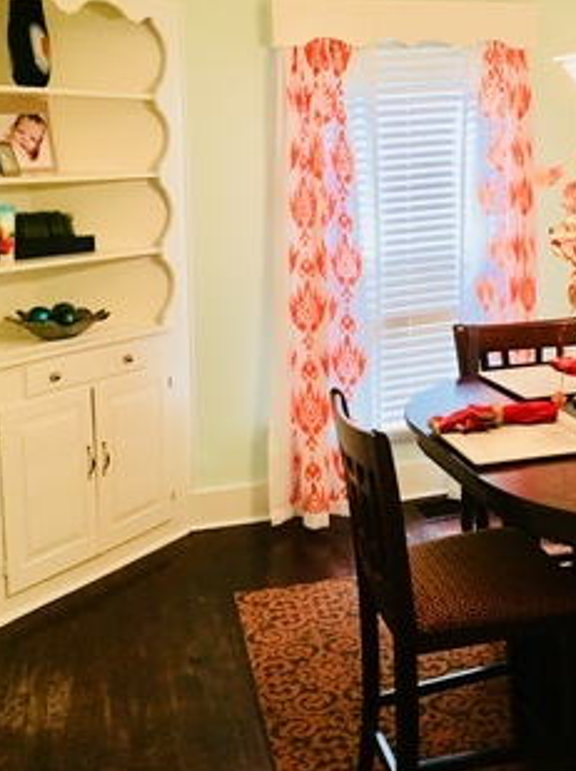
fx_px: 1045
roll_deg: +0.7
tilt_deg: -8.0
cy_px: 282
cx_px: 455
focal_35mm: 47
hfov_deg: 30.1
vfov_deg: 40.2
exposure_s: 1/30
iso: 160
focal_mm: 4.15
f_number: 2.2
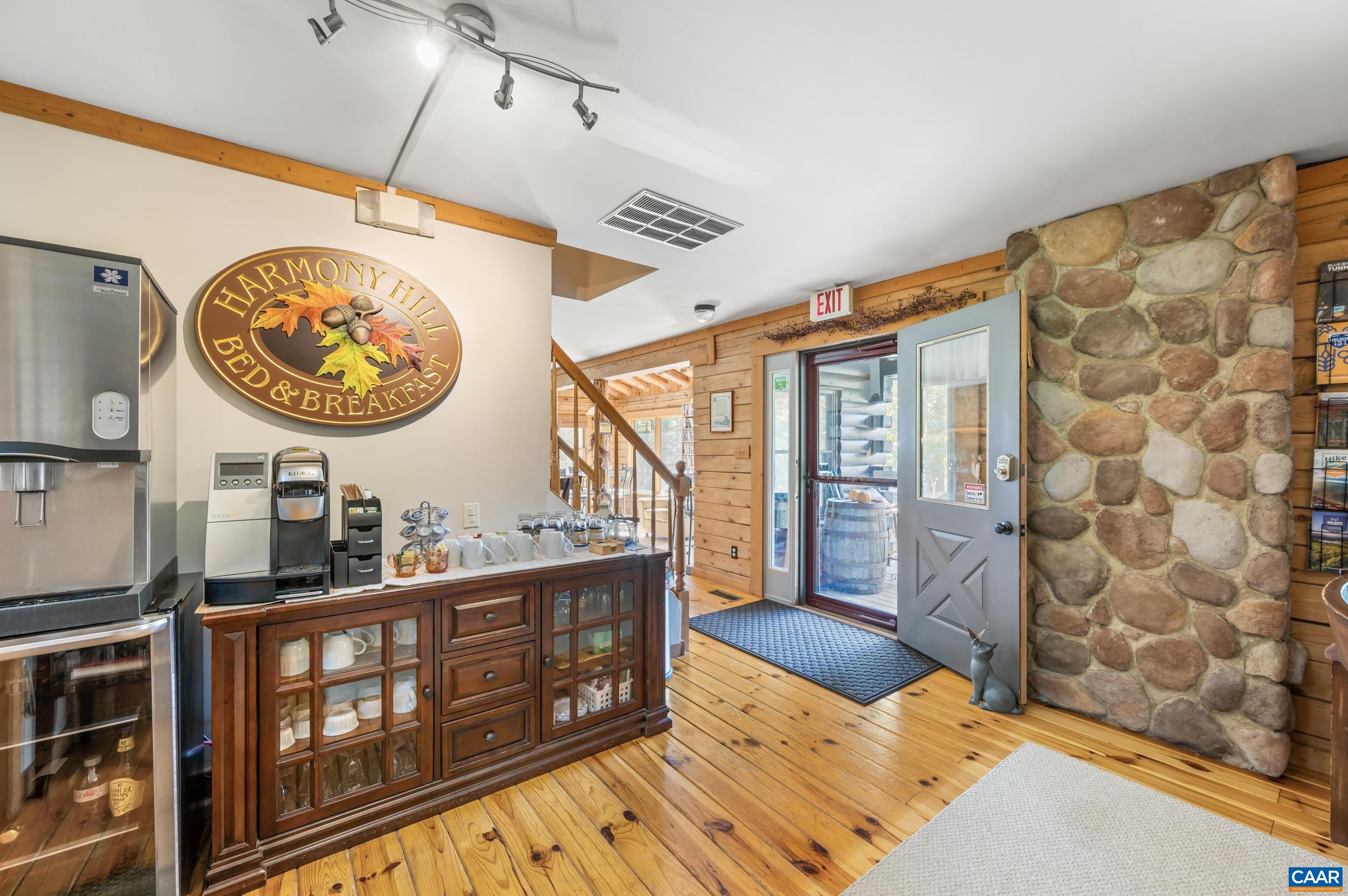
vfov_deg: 81.1
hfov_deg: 104.3
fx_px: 524
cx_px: 674
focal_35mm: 14
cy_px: 448
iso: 500
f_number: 8
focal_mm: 14
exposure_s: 1/1.25
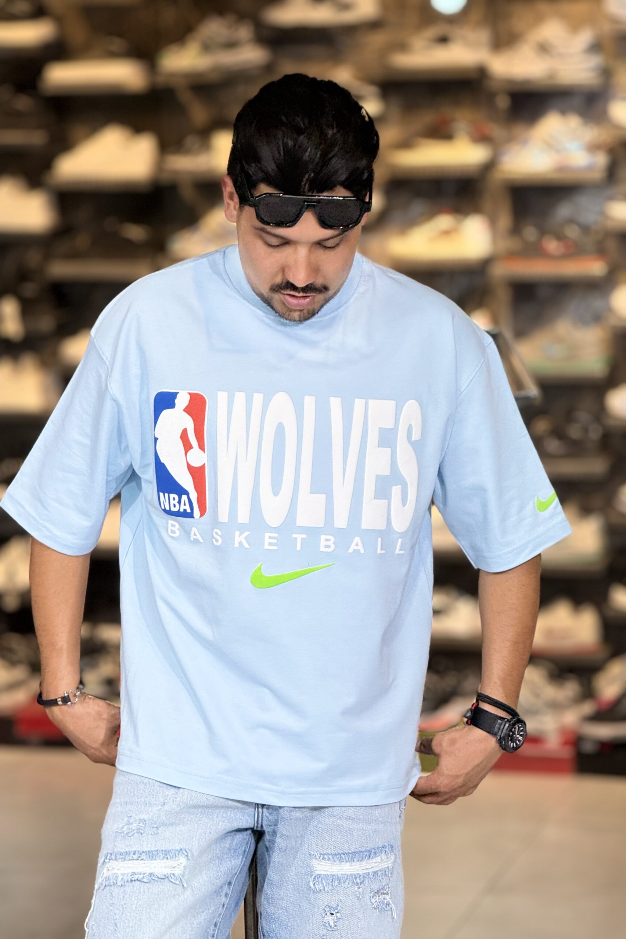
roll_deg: +0.5
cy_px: 470
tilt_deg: -5.4
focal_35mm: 125
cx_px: 292
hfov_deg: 11.0
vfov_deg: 16.4
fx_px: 3260
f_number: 2.8
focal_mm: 15.66
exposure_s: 1/100
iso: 100
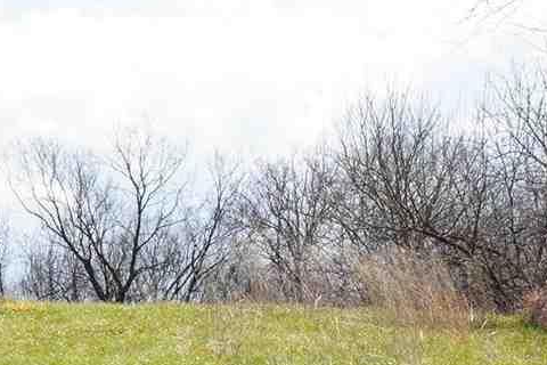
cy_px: 610
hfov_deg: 9.6
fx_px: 3249
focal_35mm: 214
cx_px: 195
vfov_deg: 6.3
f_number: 9
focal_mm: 22.3
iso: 100
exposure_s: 1/125
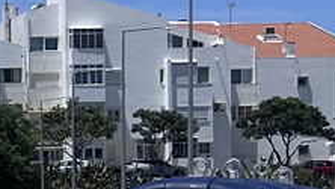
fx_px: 1813
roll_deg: +1.0
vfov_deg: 5.9
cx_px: -546
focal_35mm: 204
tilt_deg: -0.7
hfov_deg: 9.2
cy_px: 191
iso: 50
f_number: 1.5
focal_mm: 5.7
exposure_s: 1/8696
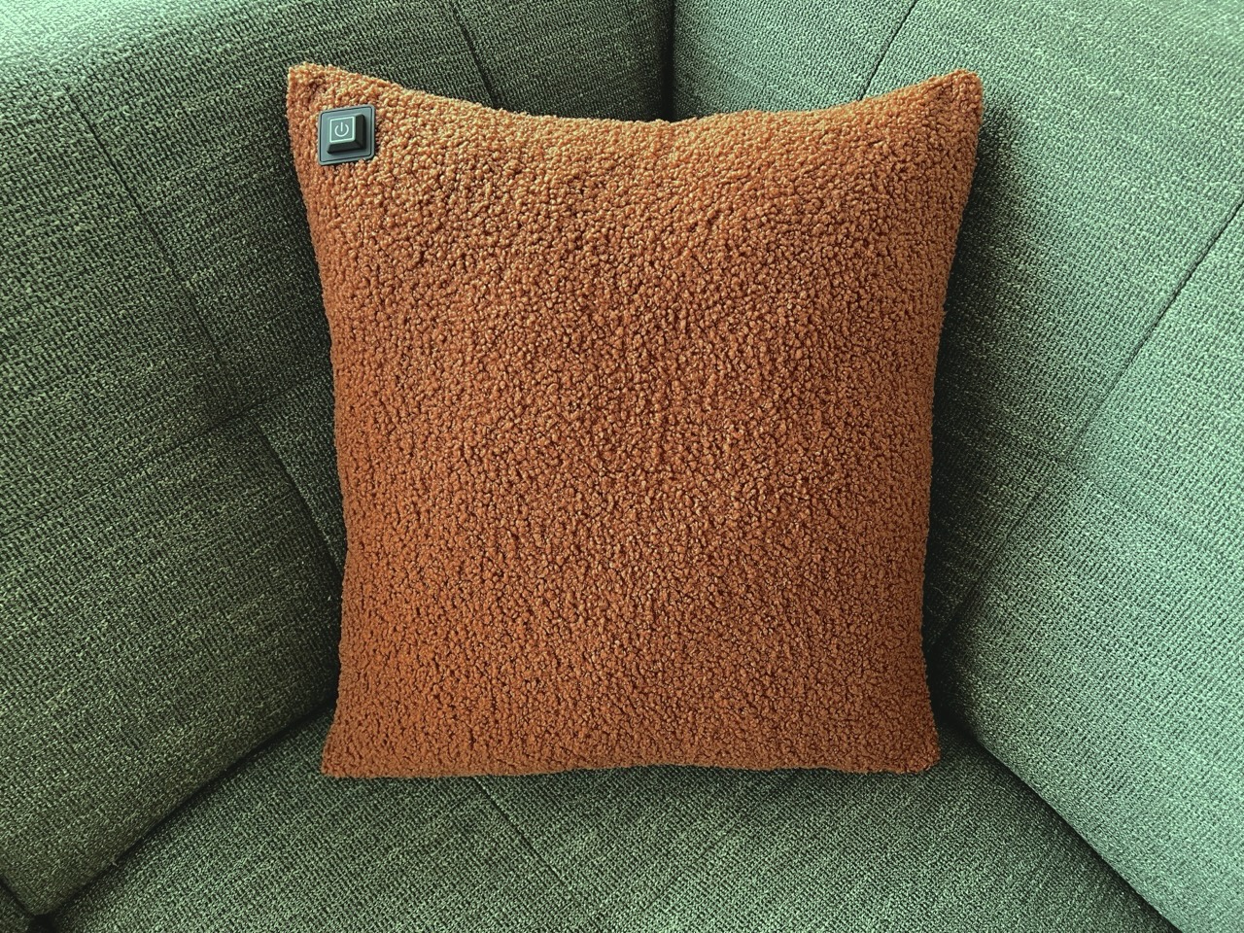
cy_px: 466
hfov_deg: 67.3
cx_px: 622
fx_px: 934
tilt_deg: -50.4
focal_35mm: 26
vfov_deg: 53.1
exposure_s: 1/60
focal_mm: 5.7
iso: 250
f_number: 1.5
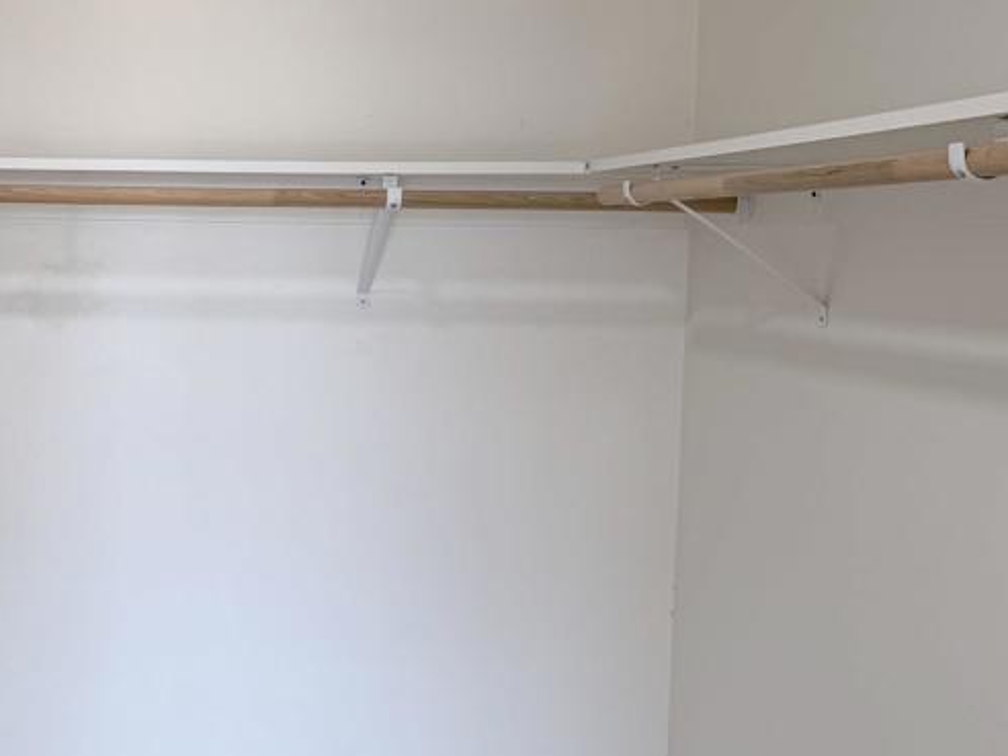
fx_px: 1456
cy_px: 311
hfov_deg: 35.1
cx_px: 29
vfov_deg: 29.1
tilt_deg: -3.2
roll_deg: -1.2
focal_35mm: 50
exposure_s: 1/121
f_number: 1.78
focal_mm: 6.76
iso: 64
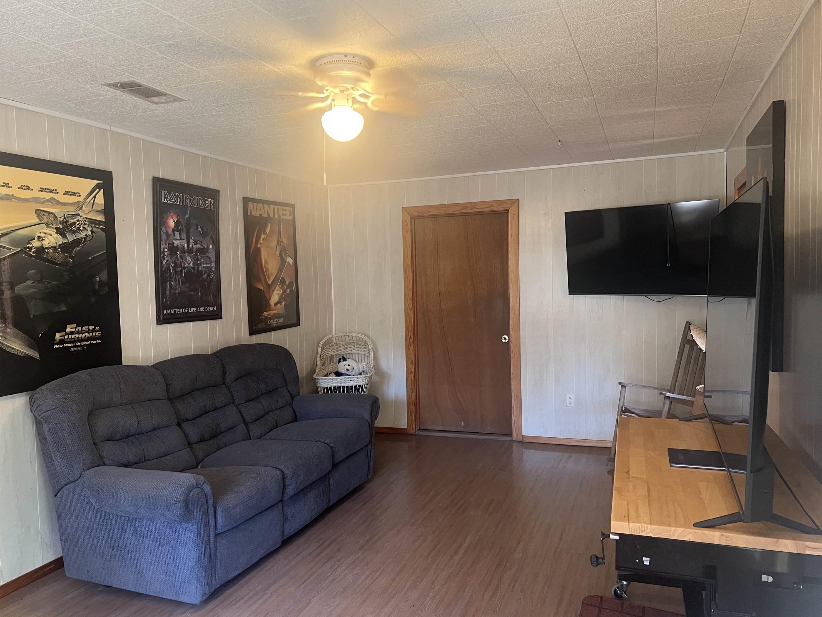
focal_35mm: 27
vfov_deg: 51.4
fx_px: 641
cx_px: 410
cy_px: 317
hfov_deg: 65.3
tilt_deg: -3.8
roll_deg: +1.3
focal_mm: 5.7
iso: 160
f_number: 1.5
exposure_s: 1/60
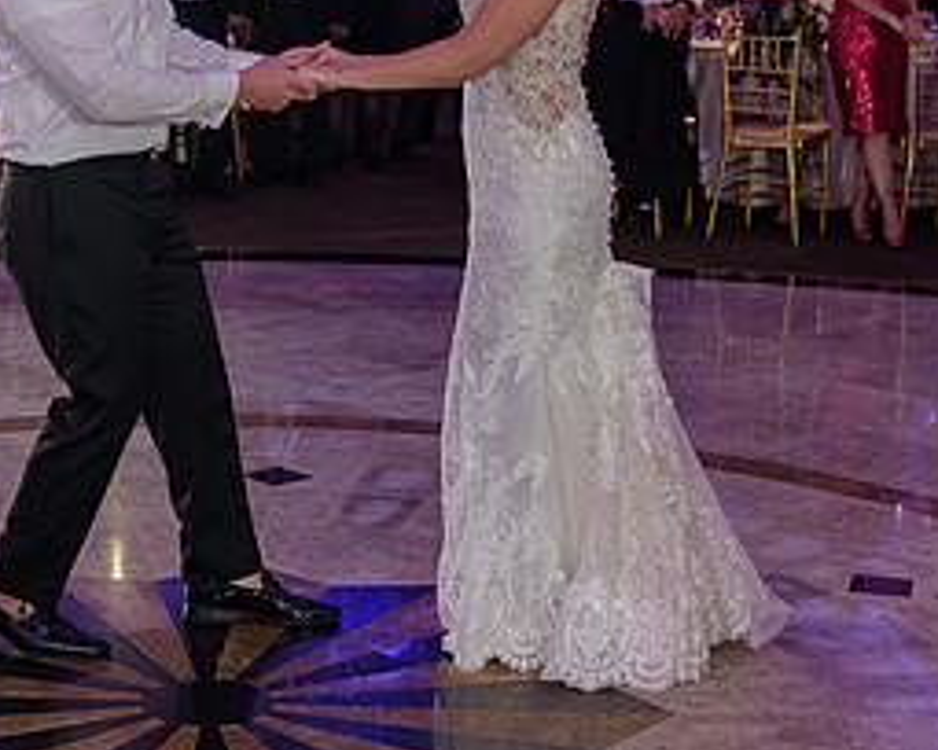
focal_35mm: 81
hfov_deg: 23.6
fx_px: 2249
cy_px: 134
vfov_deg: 18.7
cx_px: 497
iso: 1600
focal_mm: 38
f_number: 3.2
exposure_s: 1/125
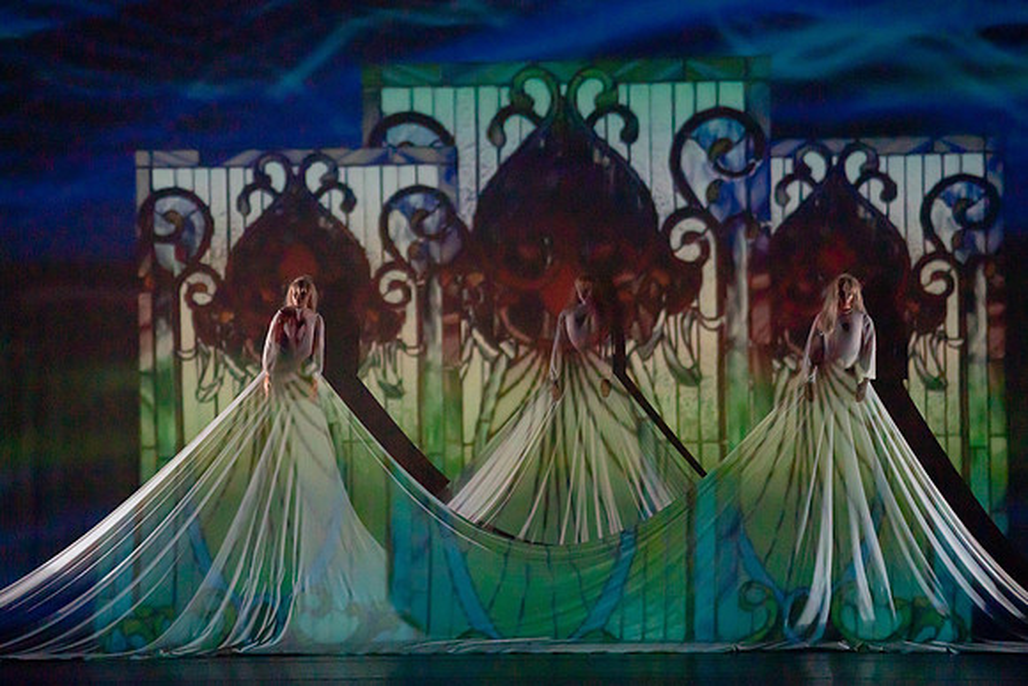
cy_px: 343
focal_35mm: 177
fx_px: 5064
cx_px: 514
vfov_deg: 7.7
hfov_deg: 11.6
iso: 6400
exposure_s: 1/320
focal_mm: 173
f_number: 5.6
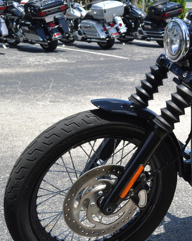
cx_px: 230
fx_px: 519
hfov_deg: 19.7
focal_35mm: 73
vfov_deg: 26.1
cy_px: 107
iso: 100
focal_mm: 24
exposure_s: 1/200
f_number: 7.1
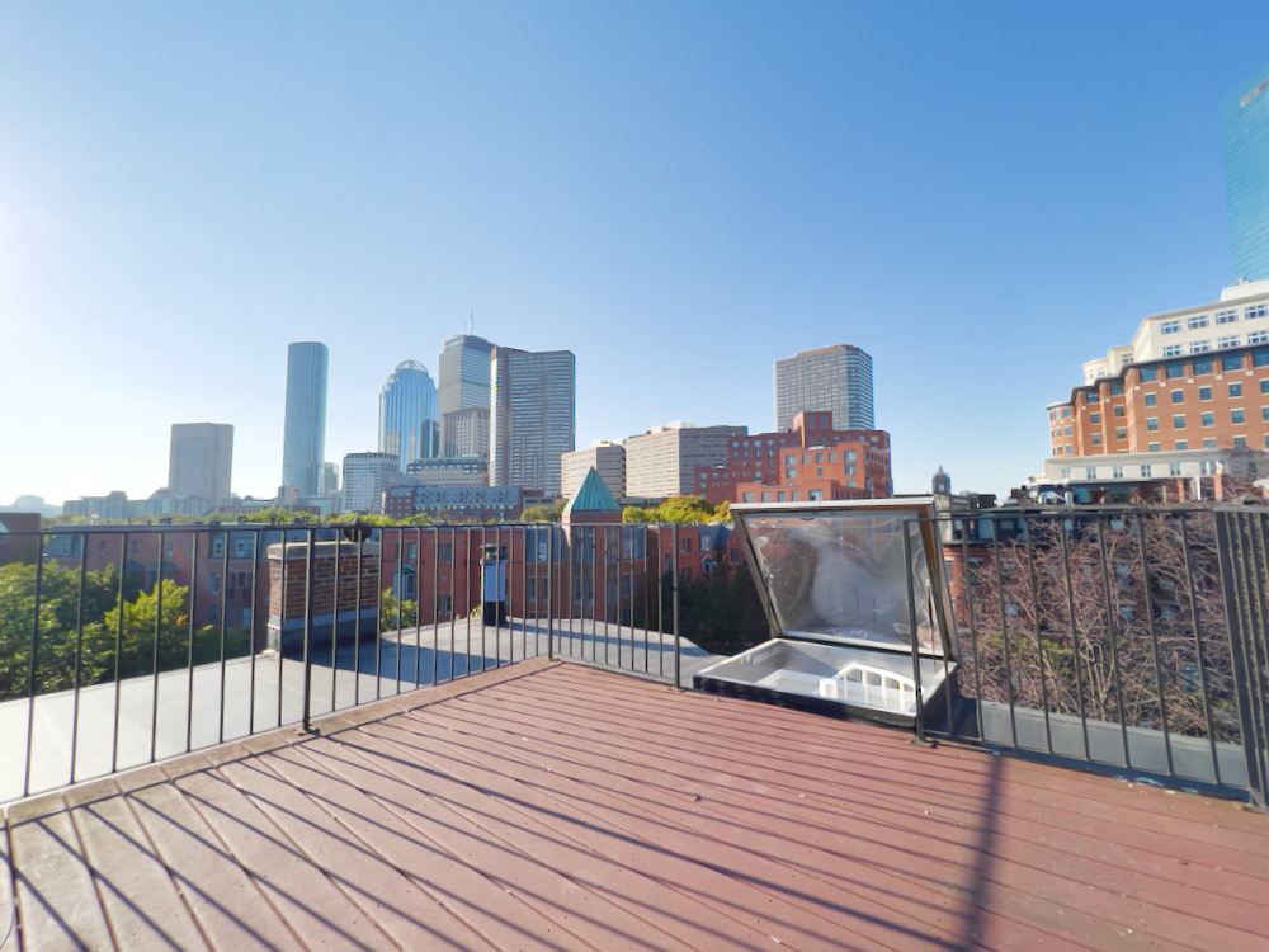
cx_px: 634
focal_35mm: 13
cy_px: 476
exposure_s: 1/1672
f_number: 1.8
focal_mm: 1.57
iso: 32
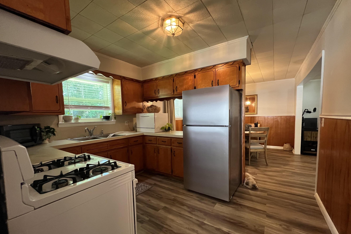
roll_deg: +1.4
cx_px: 179
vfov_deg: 81.1
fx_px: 136
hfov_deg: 104.2
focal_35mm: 14
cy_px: 126
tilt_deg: -4.1
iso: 640
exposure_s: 1/60
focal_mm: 1.57
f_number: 1.8
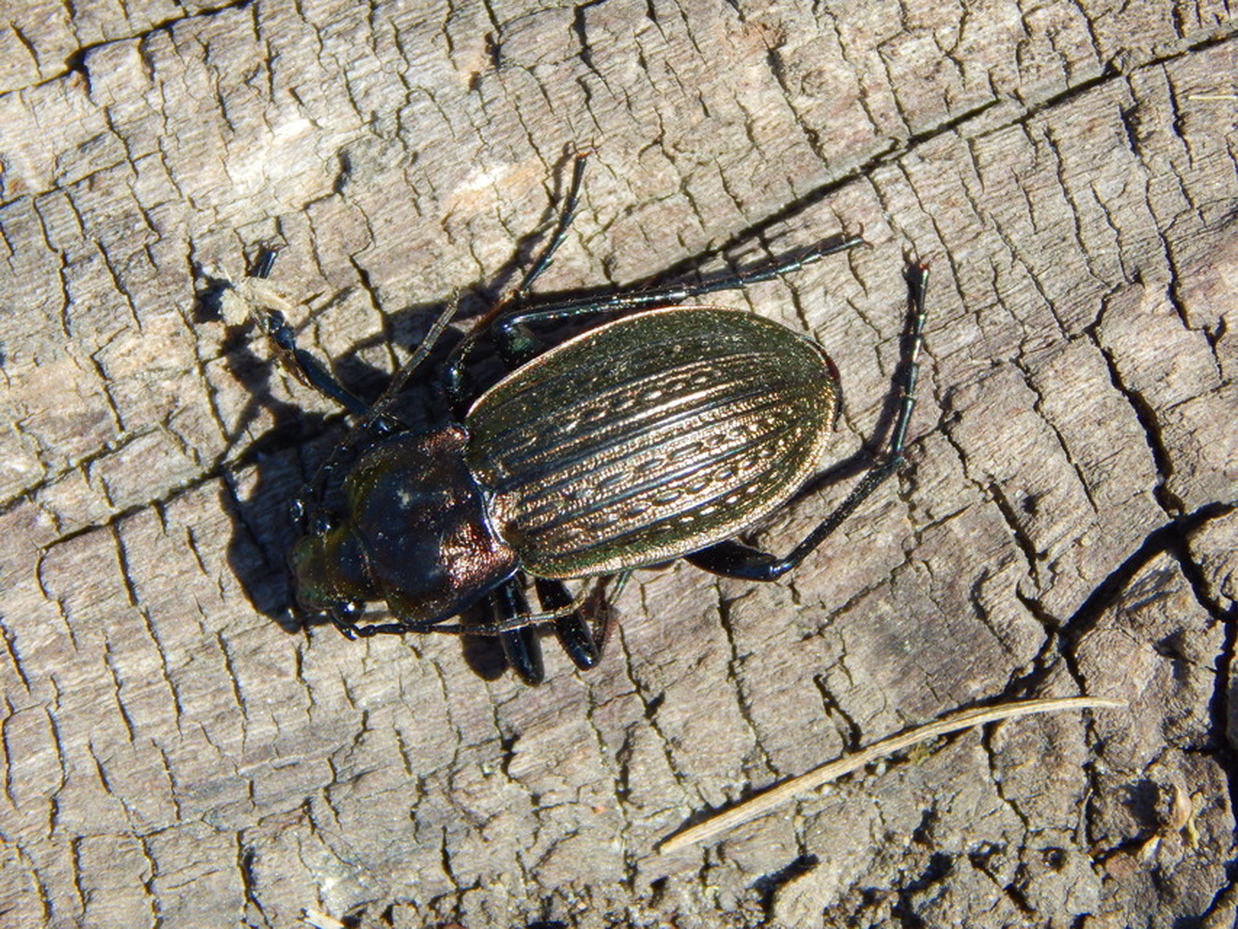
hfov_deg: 9.6
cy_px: 464
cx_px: 619
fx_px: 7404
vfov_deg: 7.2
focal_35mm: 207
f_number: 5.4
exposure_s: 1/400
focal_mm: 37.1
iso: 125
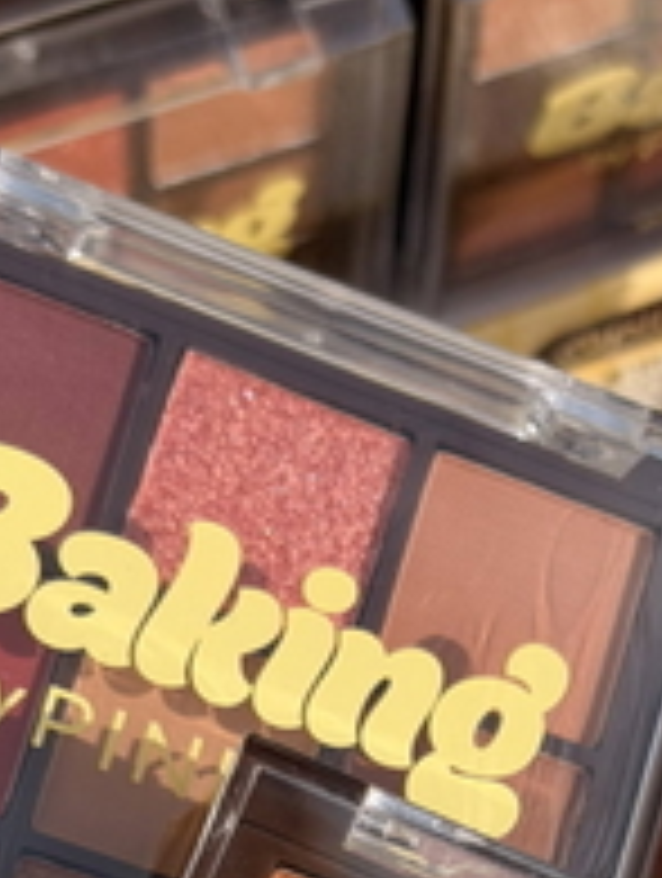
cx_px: 608
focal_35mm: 131
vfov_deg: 14.5
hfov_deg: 11.3
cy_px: 1092
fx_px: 3329
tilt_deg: -68.6
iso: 64
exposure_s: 1/6024
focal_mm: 6.76
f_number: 1.78
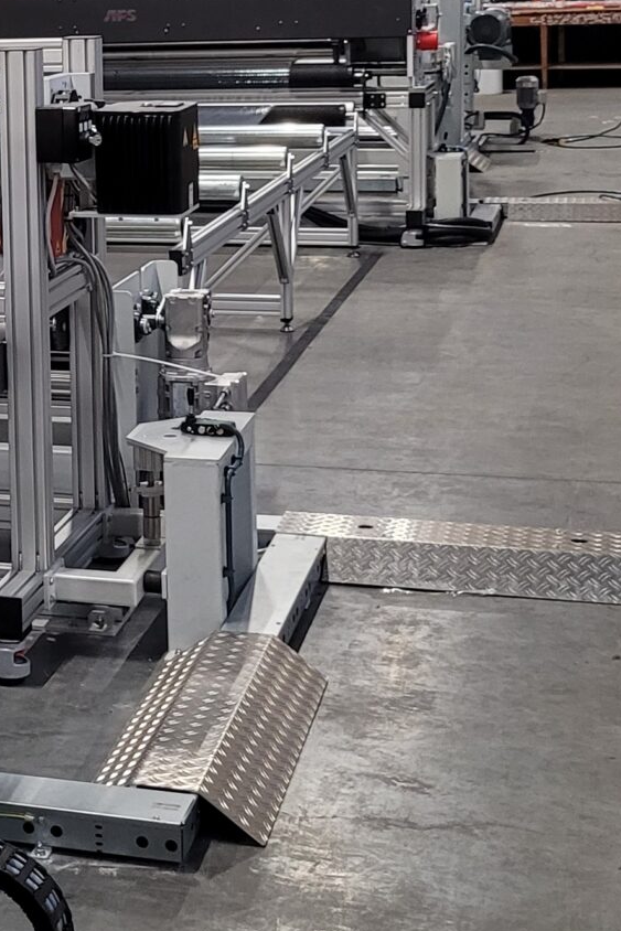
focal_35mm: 82
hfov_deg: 15.8
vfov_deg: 24.3
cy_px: 169
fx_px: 2121
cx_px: -205
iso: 320
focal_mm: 5.4
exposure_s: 1/50
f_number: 1.8
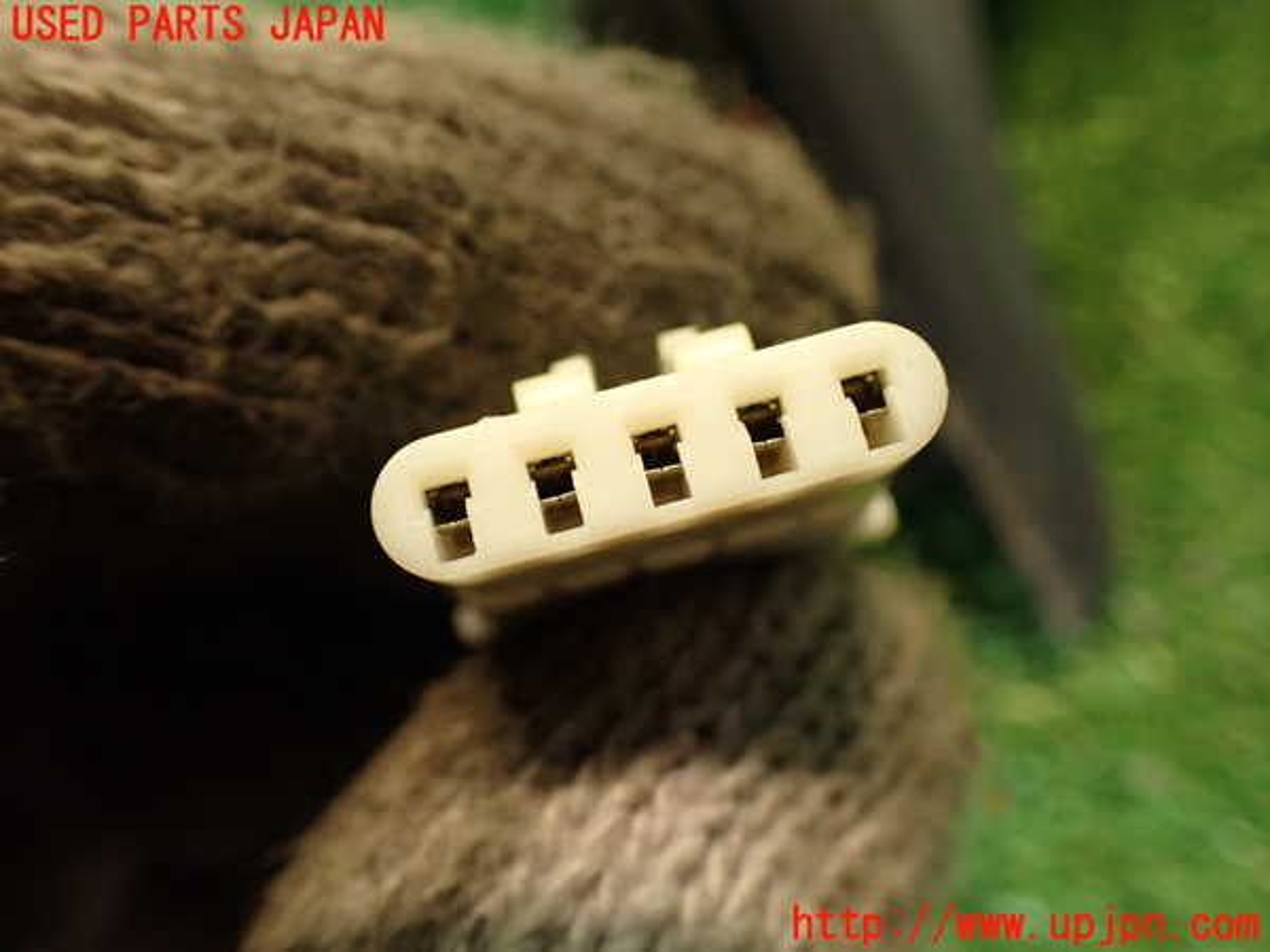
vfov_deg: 44.2
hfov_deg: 56.8
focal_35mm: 32
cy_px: 476
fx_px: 1174
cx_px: 635
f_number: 2.4
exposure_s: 1/30
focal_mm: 5.79
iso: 320
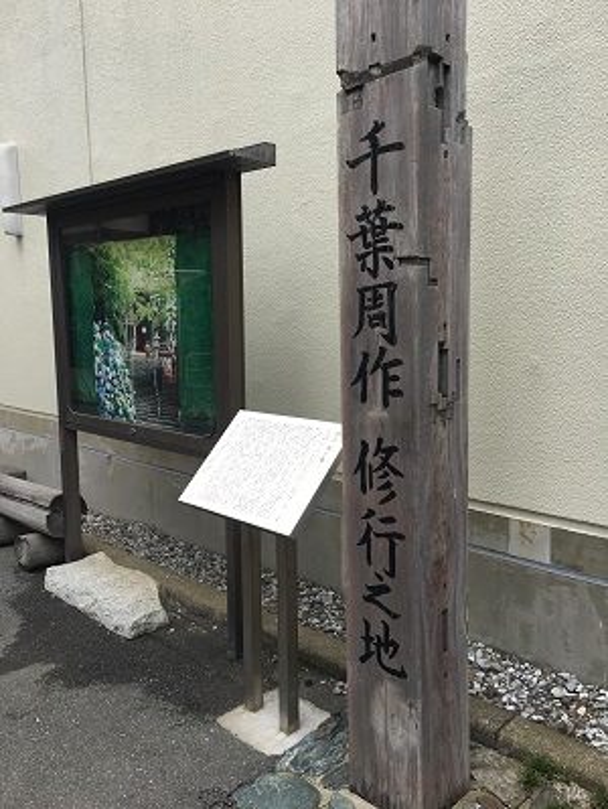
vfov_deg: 61.6
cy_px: 404
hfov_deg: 48.3
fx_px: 678
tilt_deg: -6.9
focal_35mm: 29
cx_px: 304
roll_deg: +0.0
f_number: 2.2
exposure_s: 1/746
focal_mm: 4.15
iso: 25
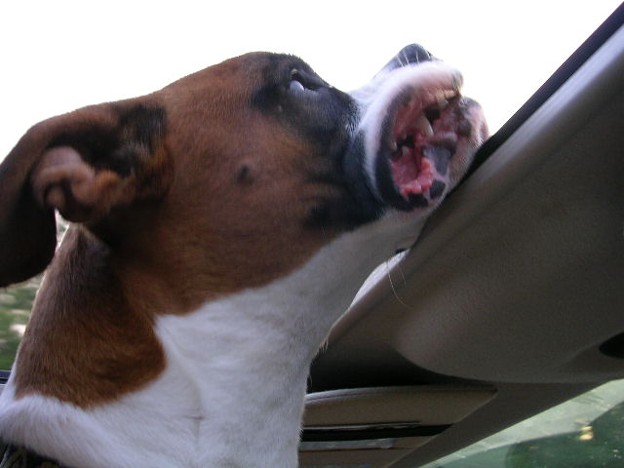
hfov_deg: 41.2
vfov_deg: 31.5
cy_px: 234
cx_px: 312
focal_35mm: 46
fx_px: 829
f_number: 3
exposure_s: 1/30
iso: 50
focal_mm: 7.1
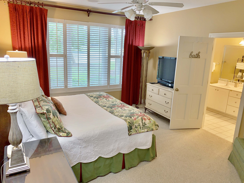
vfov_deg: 53.1
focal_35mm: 26
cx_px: 122
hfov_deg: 67.3
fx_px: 183
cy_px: 92
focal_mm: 4.25
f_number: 1.8
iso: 64
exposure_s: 1/60
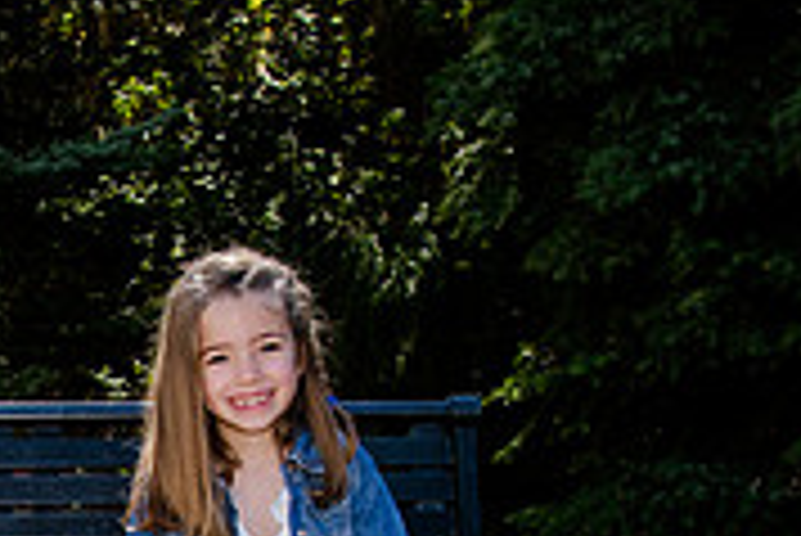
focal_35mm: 88
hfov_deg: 21.8
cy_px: 670
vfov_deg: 15.0
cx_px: -97
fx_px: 1960
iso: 200
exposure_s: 1/250
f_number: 5.6
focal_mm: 24
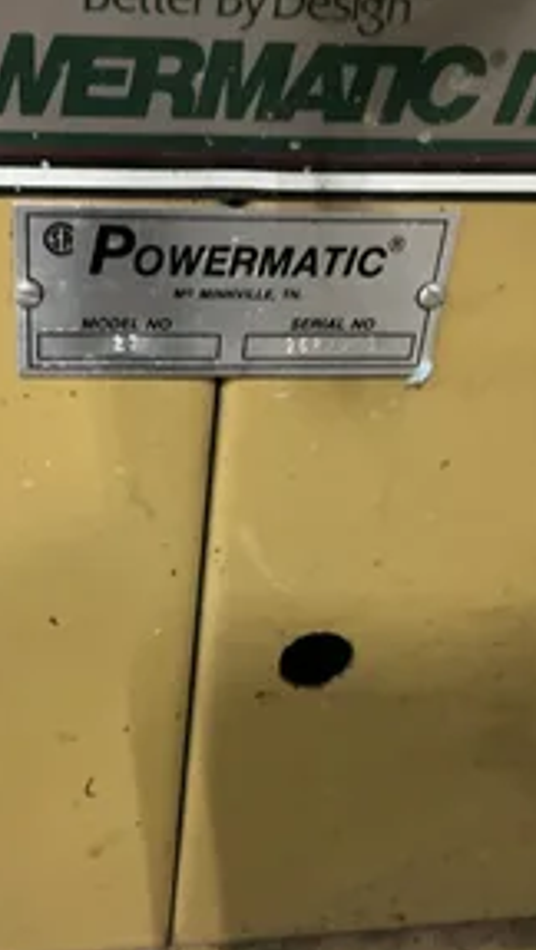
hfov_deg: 27.1
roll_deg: -5.8
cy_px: 463
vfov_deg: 46.4
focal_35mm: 44
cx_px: 215
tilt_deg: -33.1
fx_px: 1109
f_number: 1.8
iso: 500
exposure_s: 1/30
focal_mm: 3
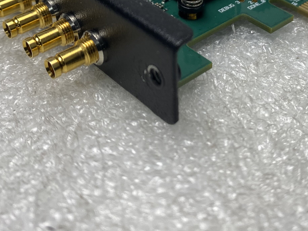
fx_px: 507
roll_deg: +0.2
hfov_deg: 33.7
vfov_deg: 24.3
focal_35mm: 57
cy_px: -11
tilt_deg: -30.3
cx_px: 188
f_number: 1.8
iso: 50
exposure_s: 1/122
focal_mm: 4.25
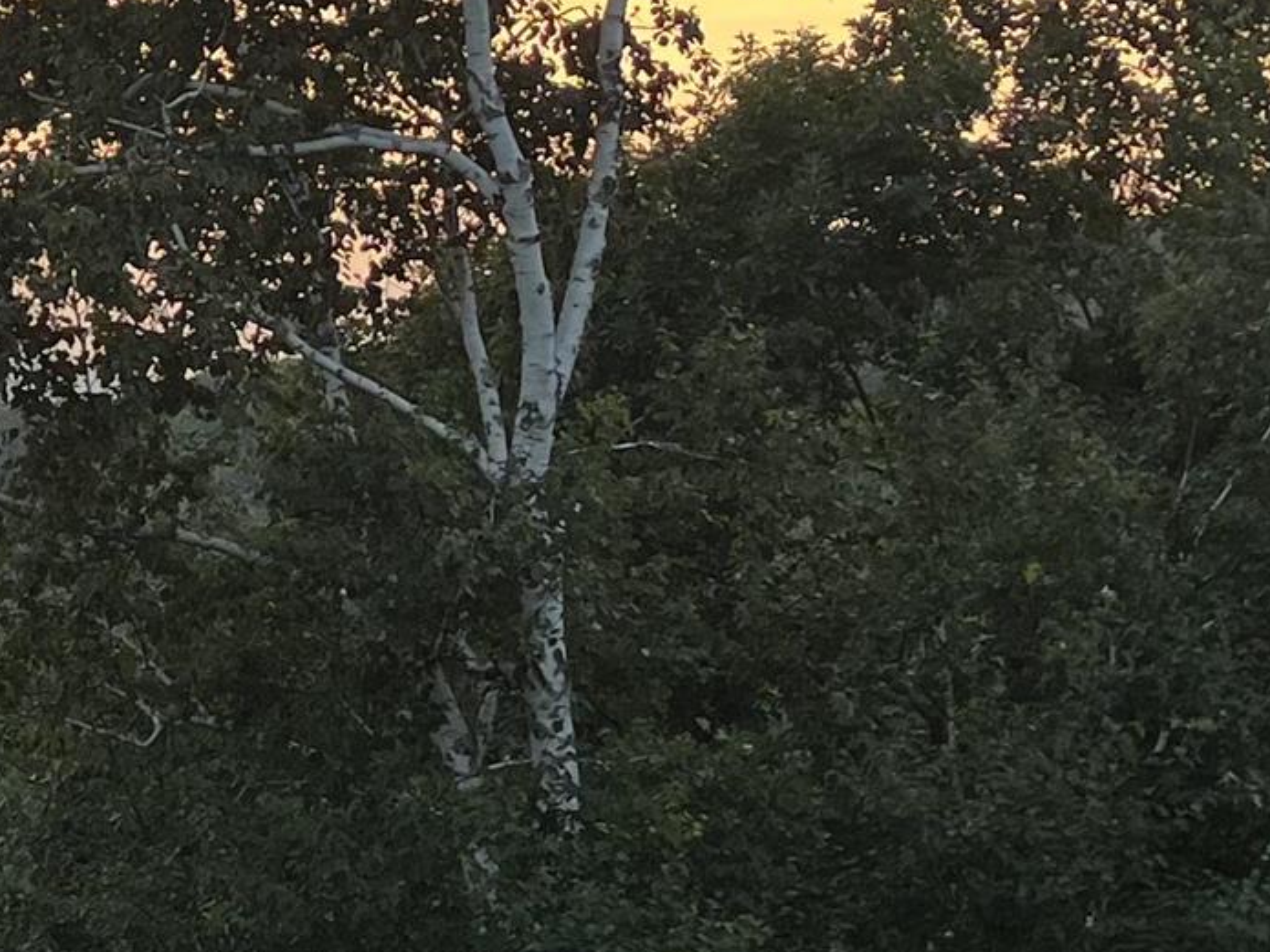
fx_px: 4218
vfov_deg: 12.8
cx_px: -566
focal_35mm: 115
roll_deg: +0.1
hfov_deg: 15.9
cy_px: 219
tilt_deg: +2.3
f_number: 1.6
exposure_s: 1/144
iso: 32
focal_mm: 5.1
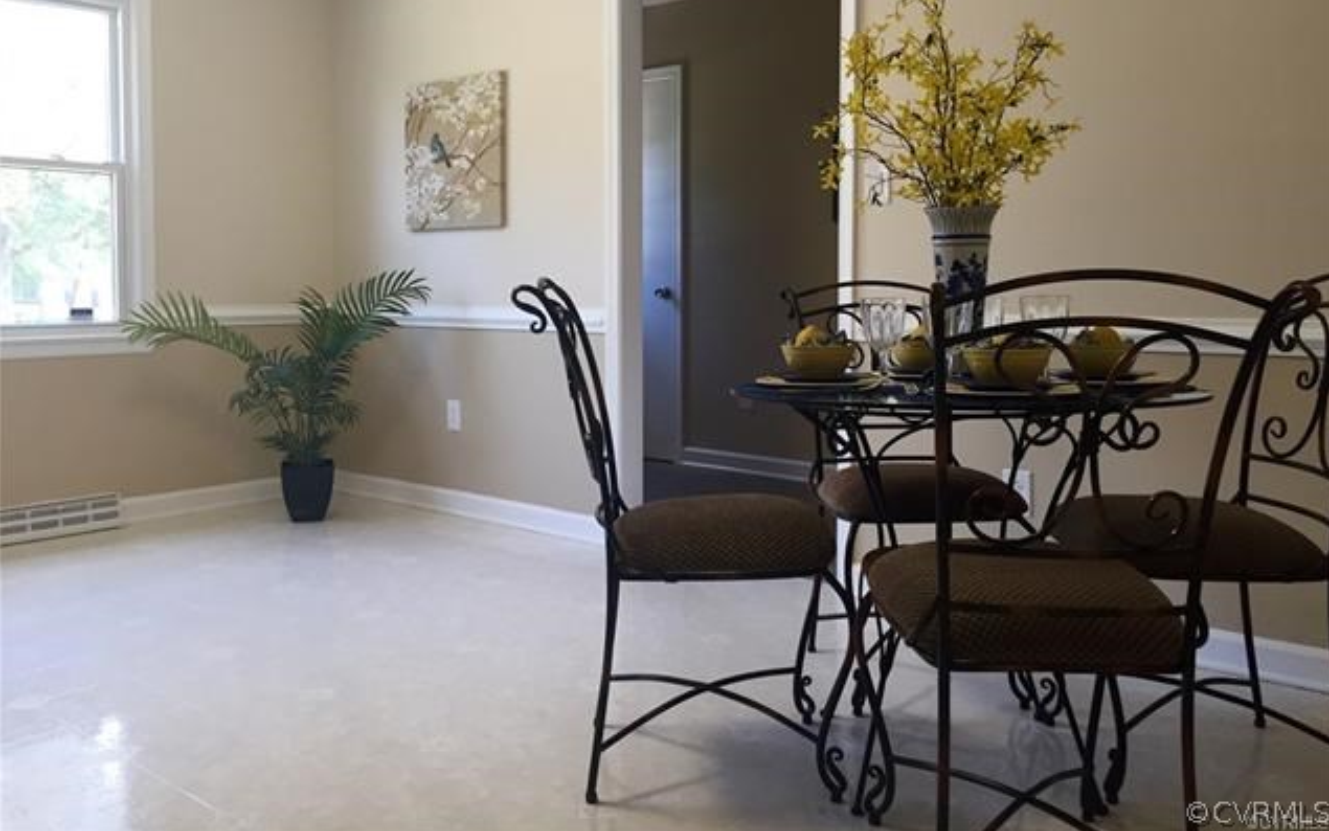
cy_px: 333
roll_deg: -1.2
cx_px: 668
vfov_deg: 40.4
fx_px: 1123
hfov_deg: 61.2
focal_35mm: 31
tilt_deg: -1.6
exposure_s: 1/30
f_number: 2.2
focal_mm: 4.15
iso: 40
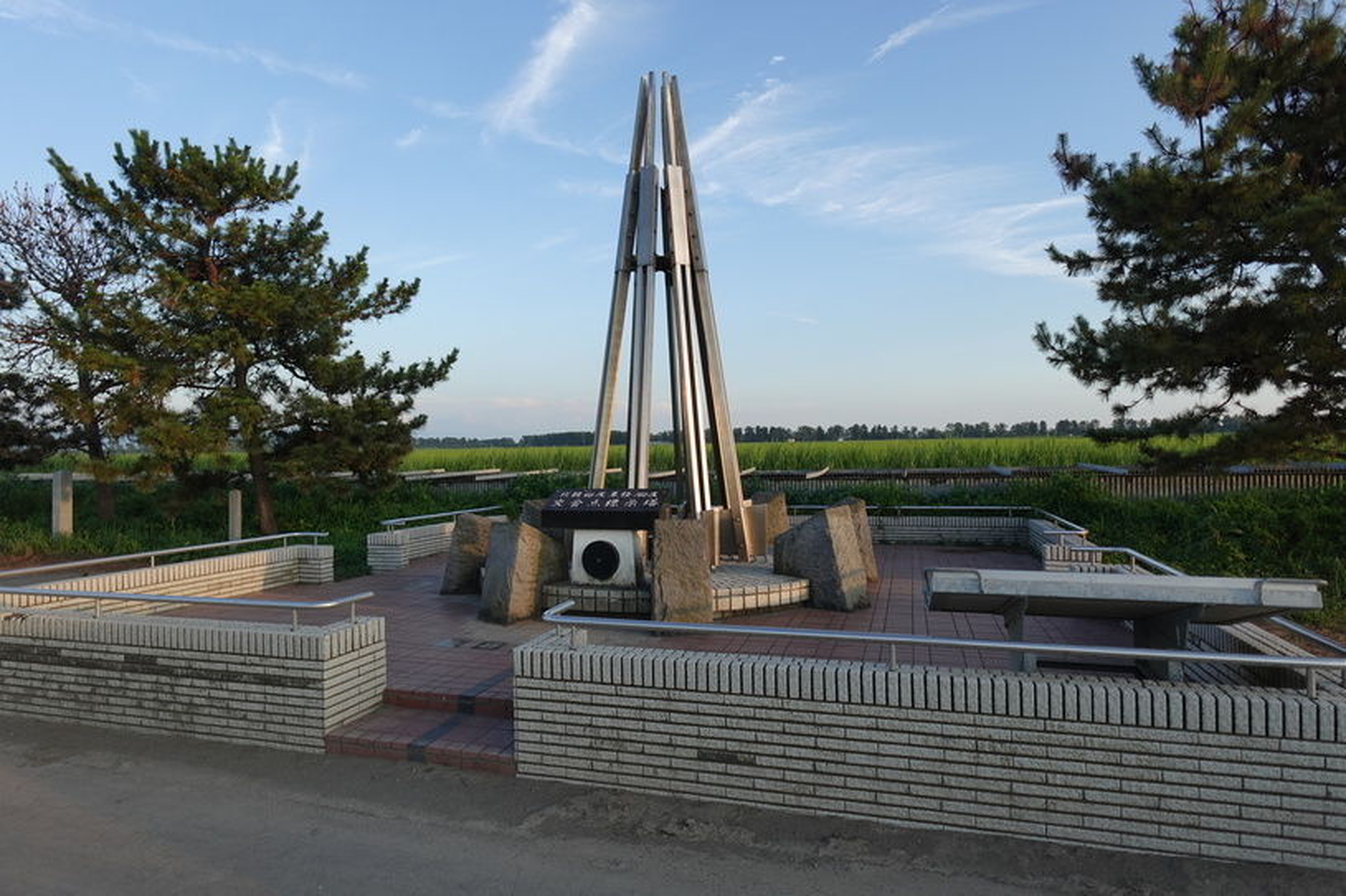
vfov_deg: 61.9
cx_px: 673
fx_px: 748
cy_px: 448
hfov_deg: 84.0
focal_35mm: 20
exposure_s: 1/800
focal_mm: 7.6
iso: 125
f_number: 2
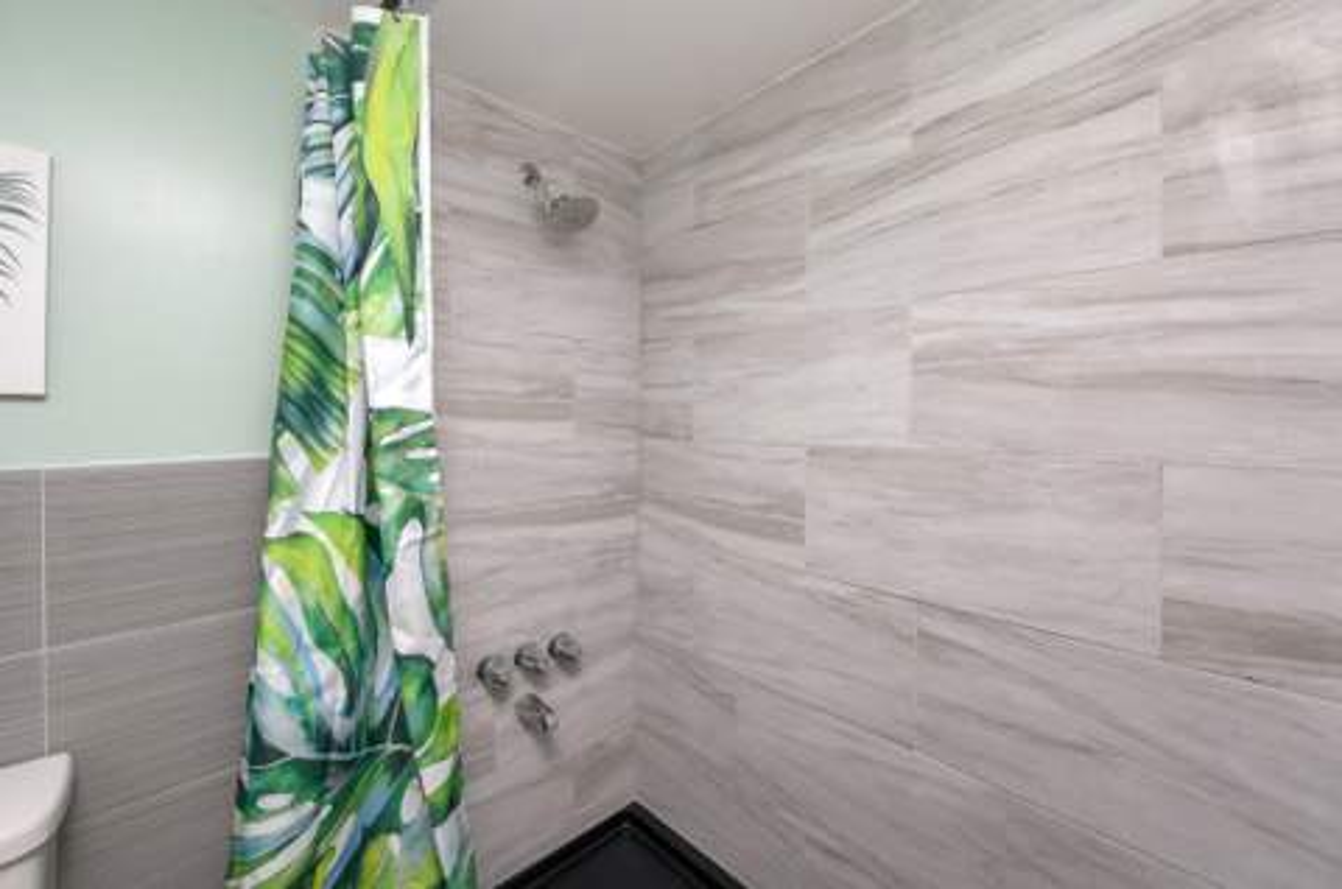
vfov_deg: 81.0
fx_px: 521
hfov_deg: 104.4
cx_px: 671
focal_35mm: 14
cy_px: 444
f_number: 8
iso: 200
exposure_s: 1/200
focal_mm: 14
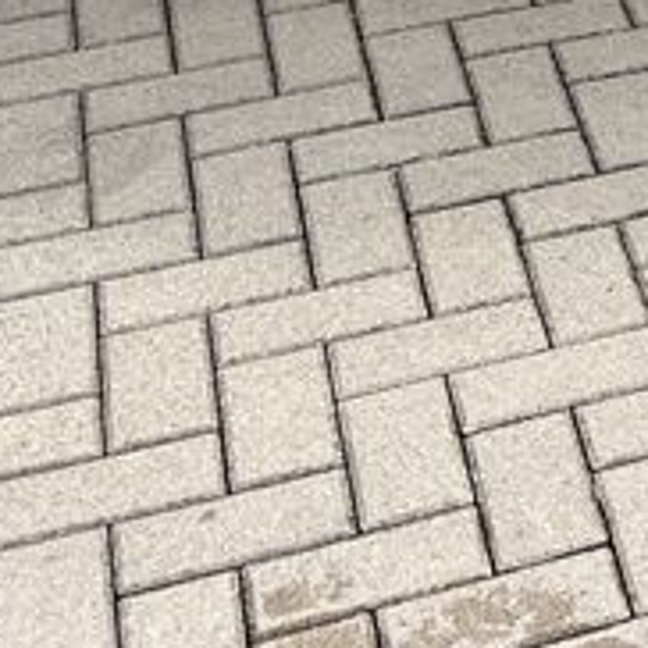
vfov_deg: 11.9
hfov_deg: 12.1
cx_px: 1289
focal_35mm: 129
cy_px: -698
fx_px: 2732
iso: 50
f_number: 1.6
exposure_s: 1/1748
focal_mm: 5.1
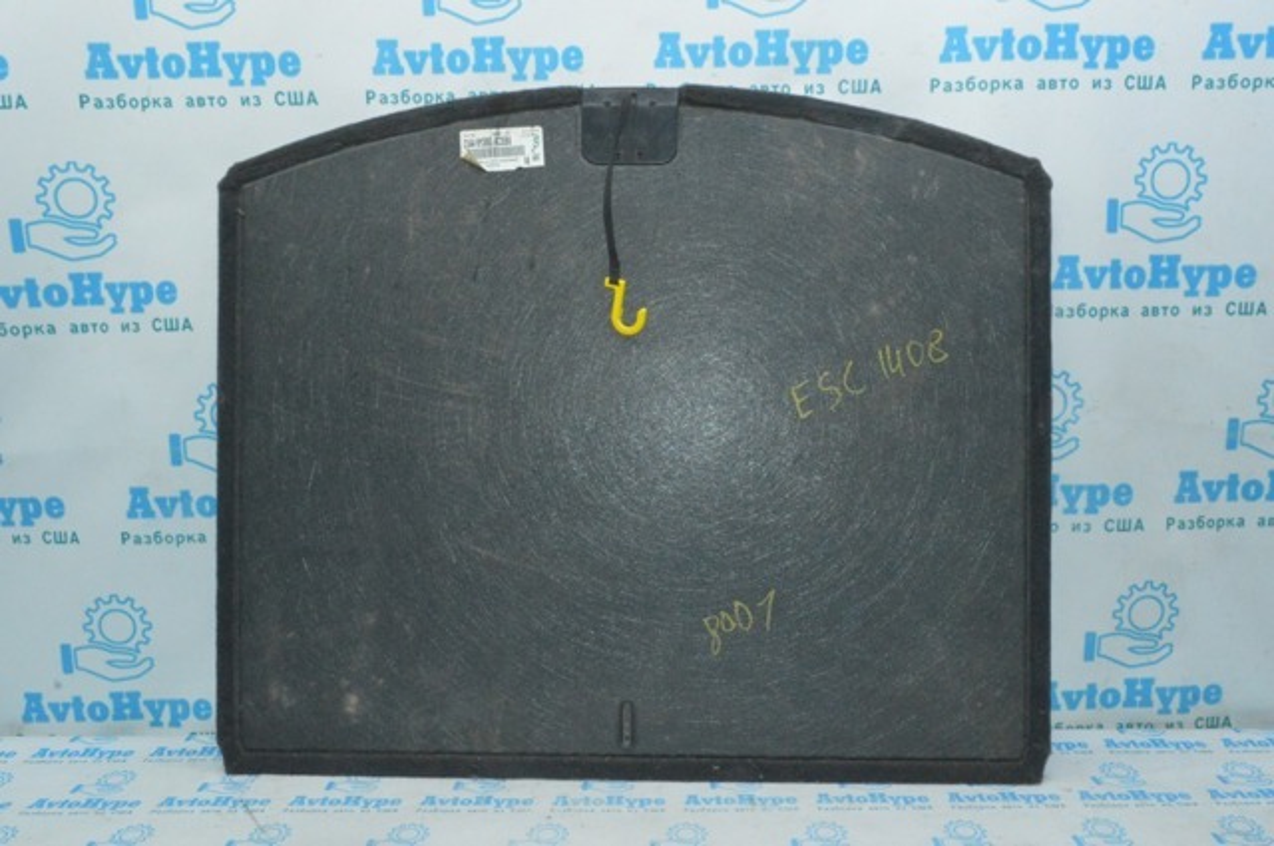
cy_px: 423
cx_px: 637
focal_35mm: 30
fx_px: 1060
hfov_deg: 62.0
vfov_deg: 43.5
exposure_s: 1/40
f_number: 22
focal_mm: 20
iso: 5600
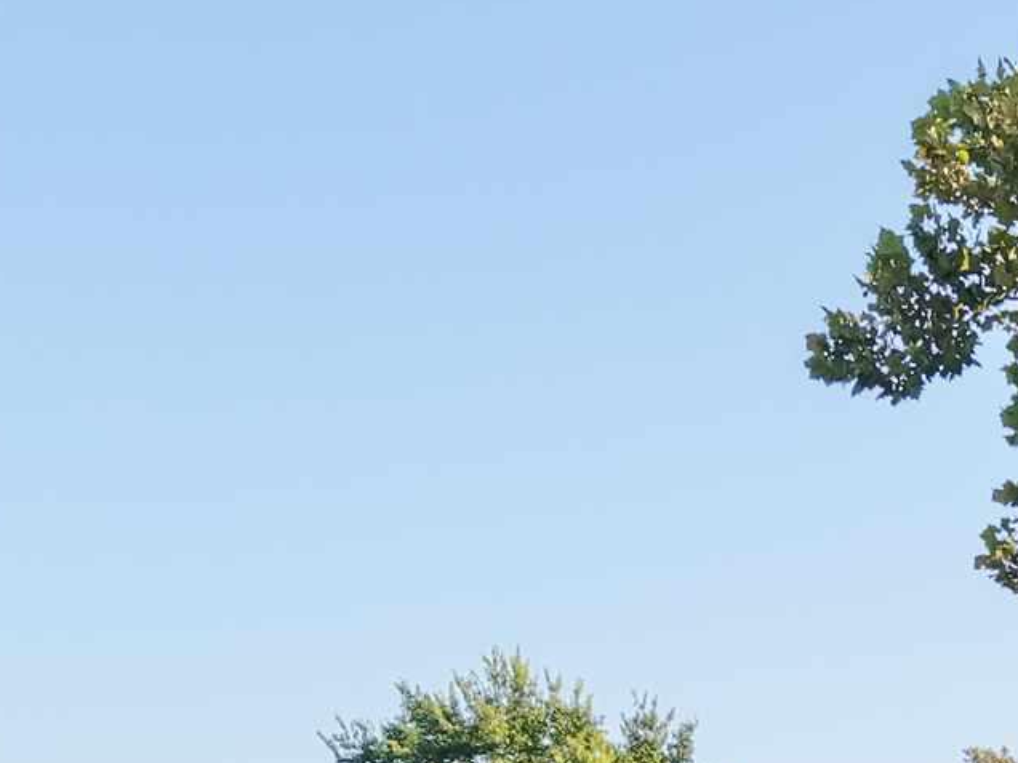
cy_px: 1398
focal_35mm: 116
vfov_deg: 11.7
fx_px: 3411
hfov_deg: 15.6
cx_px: 1541
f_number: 1.8
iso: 410
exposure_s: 1/1600
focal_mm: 8.67
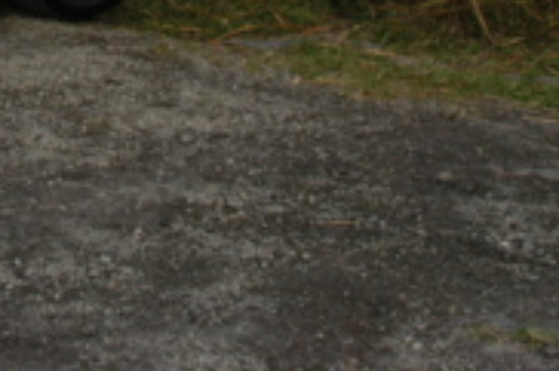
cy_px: -359
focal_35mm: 166
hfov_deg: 12.0
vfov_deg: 7.9
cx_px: -161
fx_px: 2575
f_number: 14
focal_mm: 28
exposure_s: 1/80
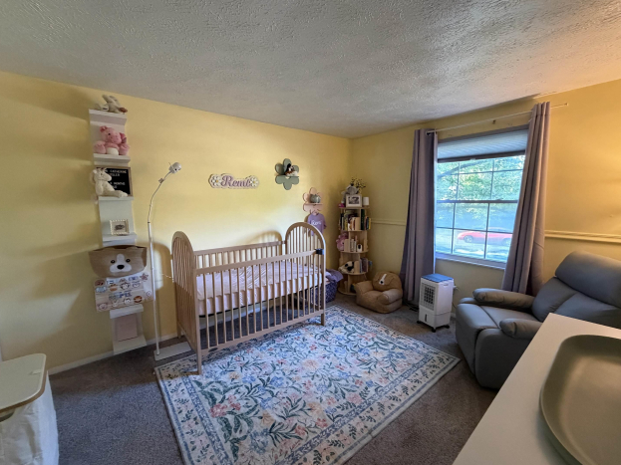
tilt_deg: -8.9
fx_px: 269
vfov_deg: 81.7
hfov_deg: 98.2
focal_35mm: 15
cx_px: 306
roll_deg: +0.2
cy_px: 232
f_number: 2.2
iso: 640
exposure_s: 1/60
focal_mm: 2.22
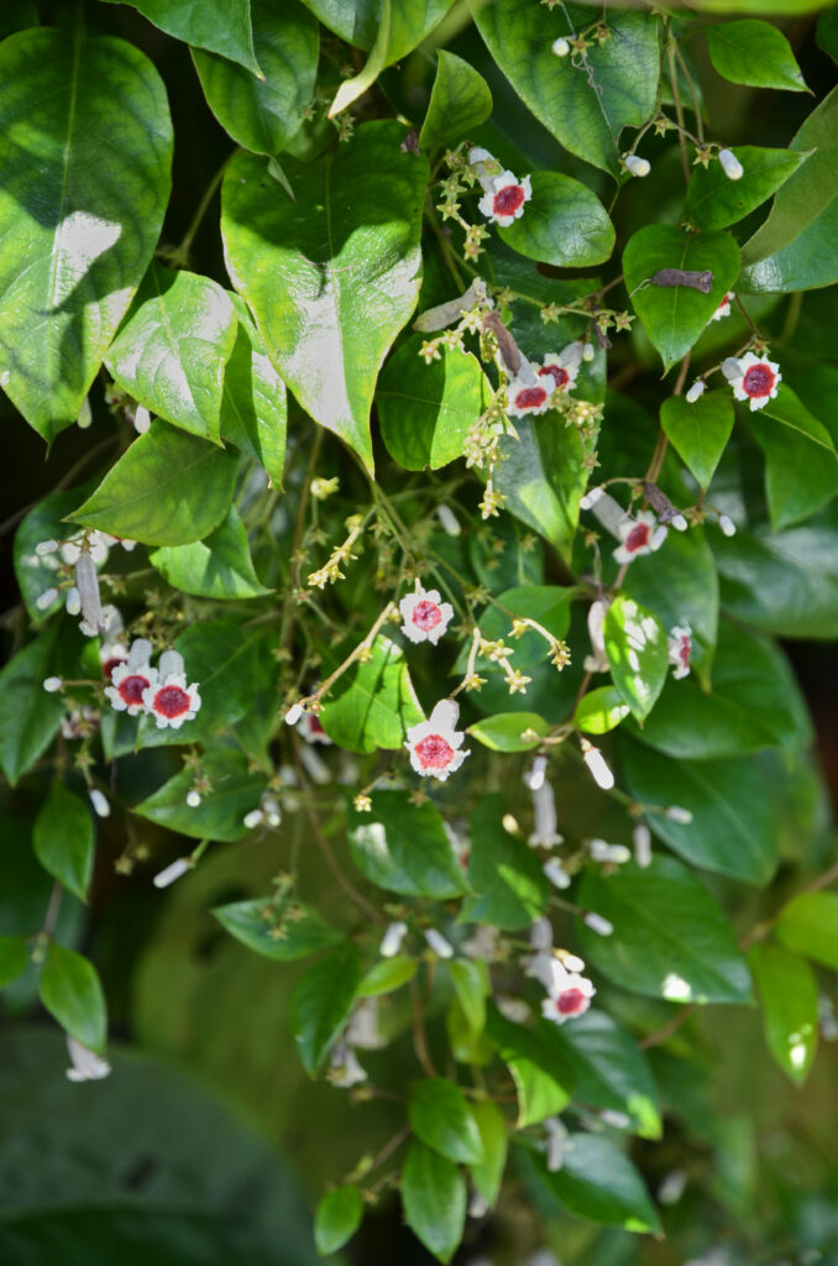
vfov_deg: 16.1
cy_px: 633
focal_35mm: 128
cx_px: 419
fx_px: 4473
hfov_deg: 10.7
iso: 100
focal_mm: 85
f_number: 5.6
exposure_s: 1/100
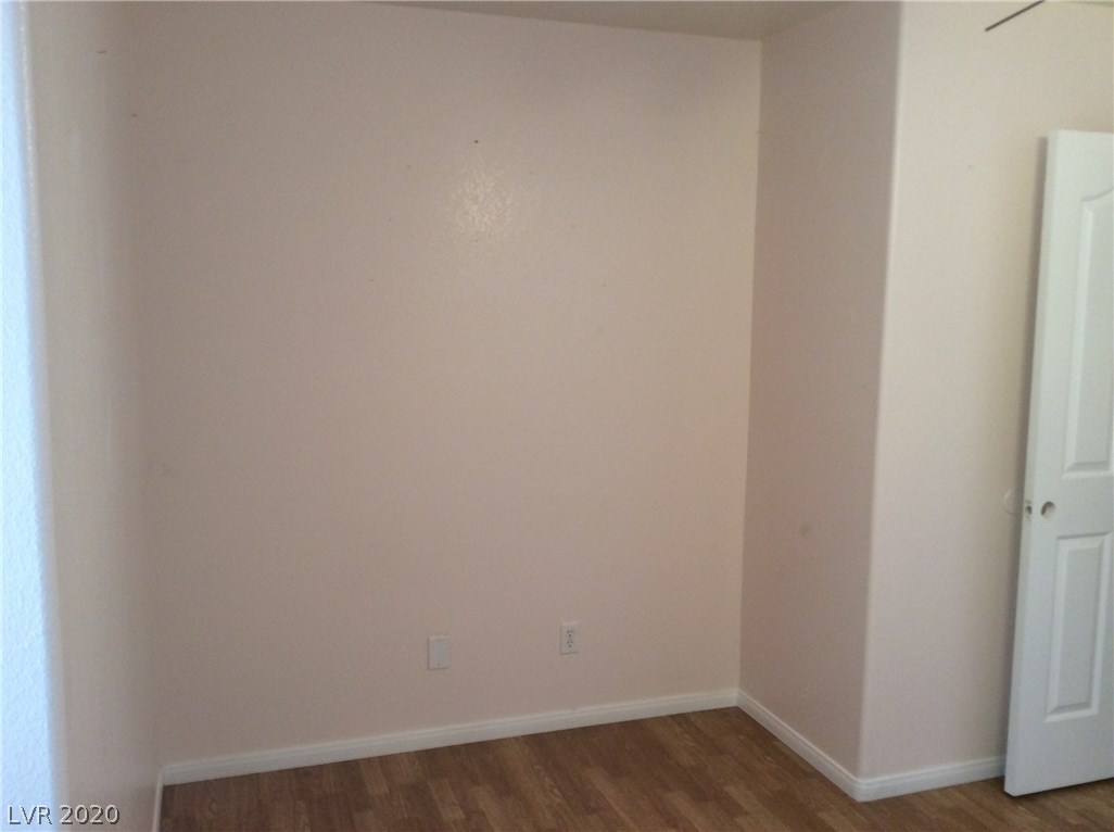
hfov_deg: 56.9
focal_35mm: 32
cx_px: 557
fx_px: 1028
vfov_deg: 44.0
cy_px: 416
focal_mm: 3.3
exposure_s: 1/24
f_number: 2.4
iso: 64
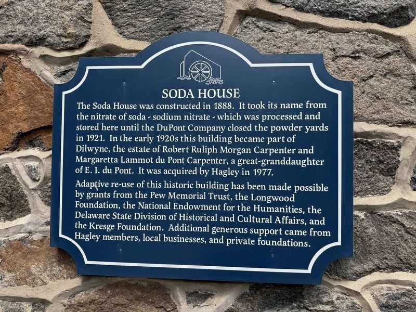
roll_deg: -0.8
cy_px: 156
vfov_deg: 56.8
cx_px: 208
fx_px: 288
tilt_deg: +3.4
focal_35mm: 24
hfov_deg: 71.6
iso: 80
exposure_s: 1/1585
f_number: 1.78
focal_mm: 6.76
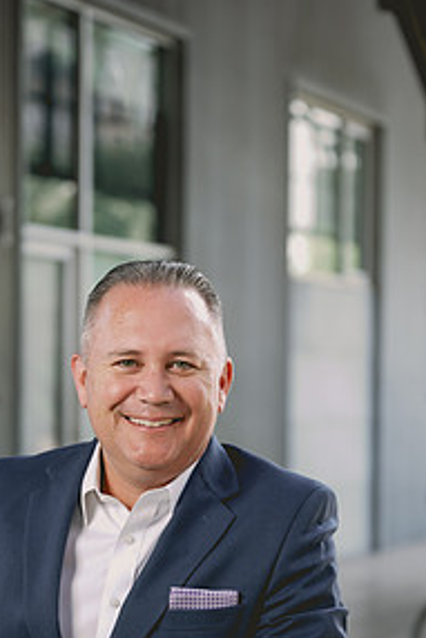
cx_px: 216
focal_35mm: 110
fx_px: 1950
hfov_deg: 12.5
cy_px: 464
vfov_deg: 18.5
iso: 100
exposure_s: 1/200
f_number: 2.8
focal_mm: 70
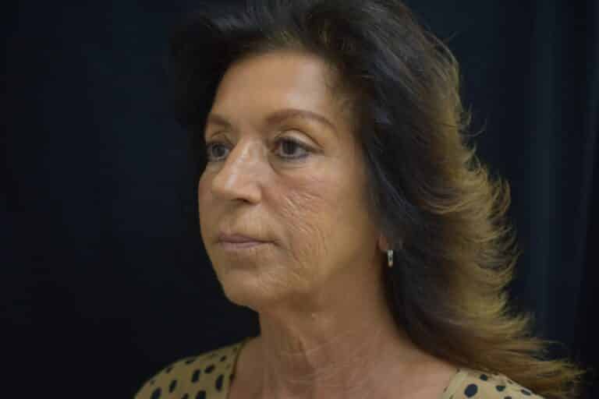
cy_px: 200
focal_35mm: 60
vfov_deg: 22.6
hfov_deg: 33.4
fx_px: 998
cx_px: 300
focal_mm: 40
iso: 400
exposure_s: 1/80
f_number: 2.8
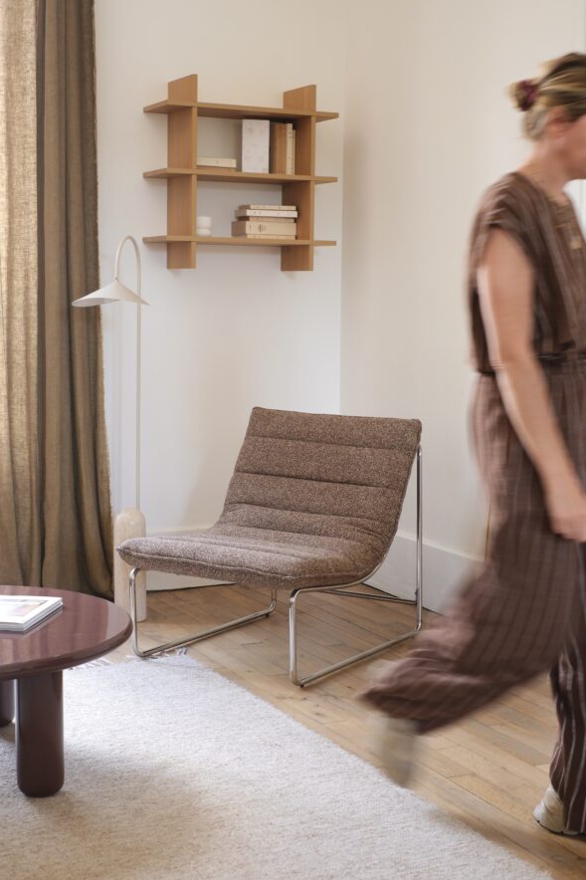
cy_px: 434
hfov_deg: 23.8
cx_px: 290
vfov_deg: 35.1
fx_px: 1392
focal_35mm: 57
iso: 125
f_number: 4
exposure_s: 1/2400
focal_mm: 37.6
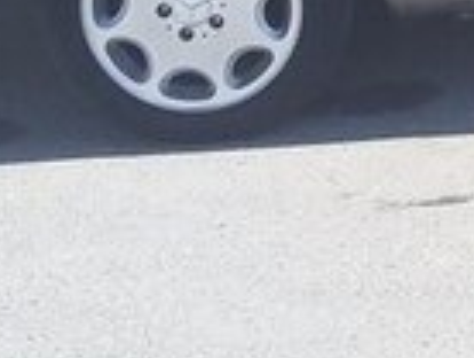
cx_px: 721
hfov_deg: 12.6
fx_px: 2030
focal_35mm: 148
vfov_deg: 9.8
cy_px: -174
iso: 40
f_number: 2.2
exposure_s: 1/632
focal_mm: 3.3
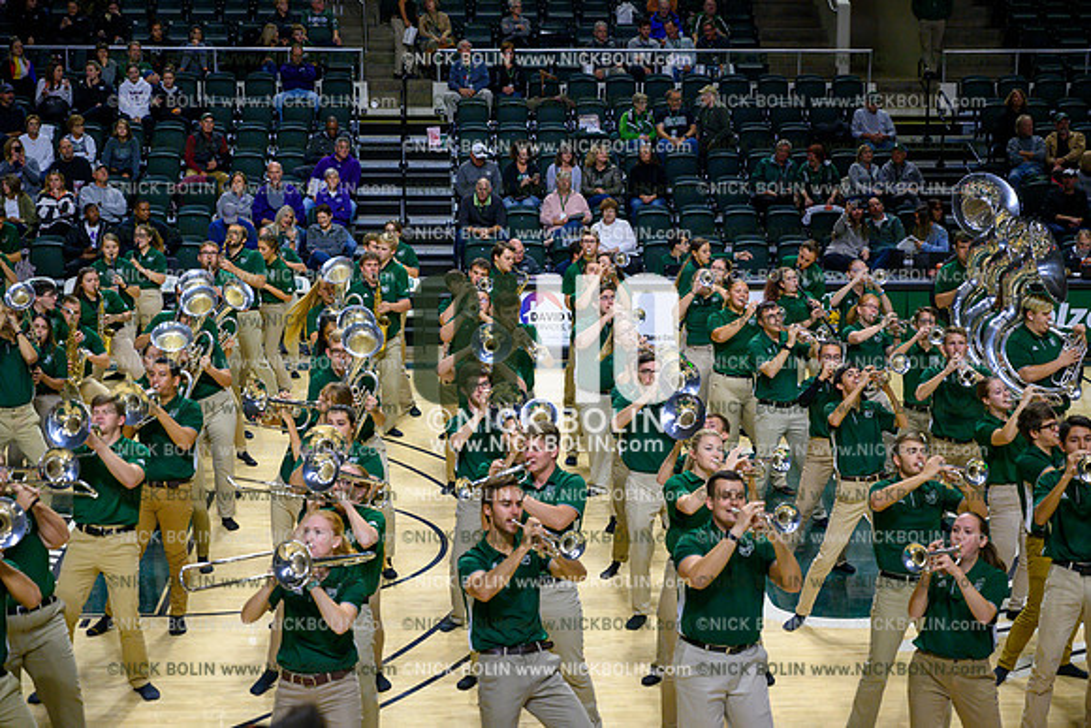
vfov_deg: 19.5
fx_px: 2122
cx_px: 546
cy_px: 364
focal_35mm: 70
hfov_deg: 28.8
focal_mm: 70
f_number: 4.5
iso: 3200
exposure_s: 1/800
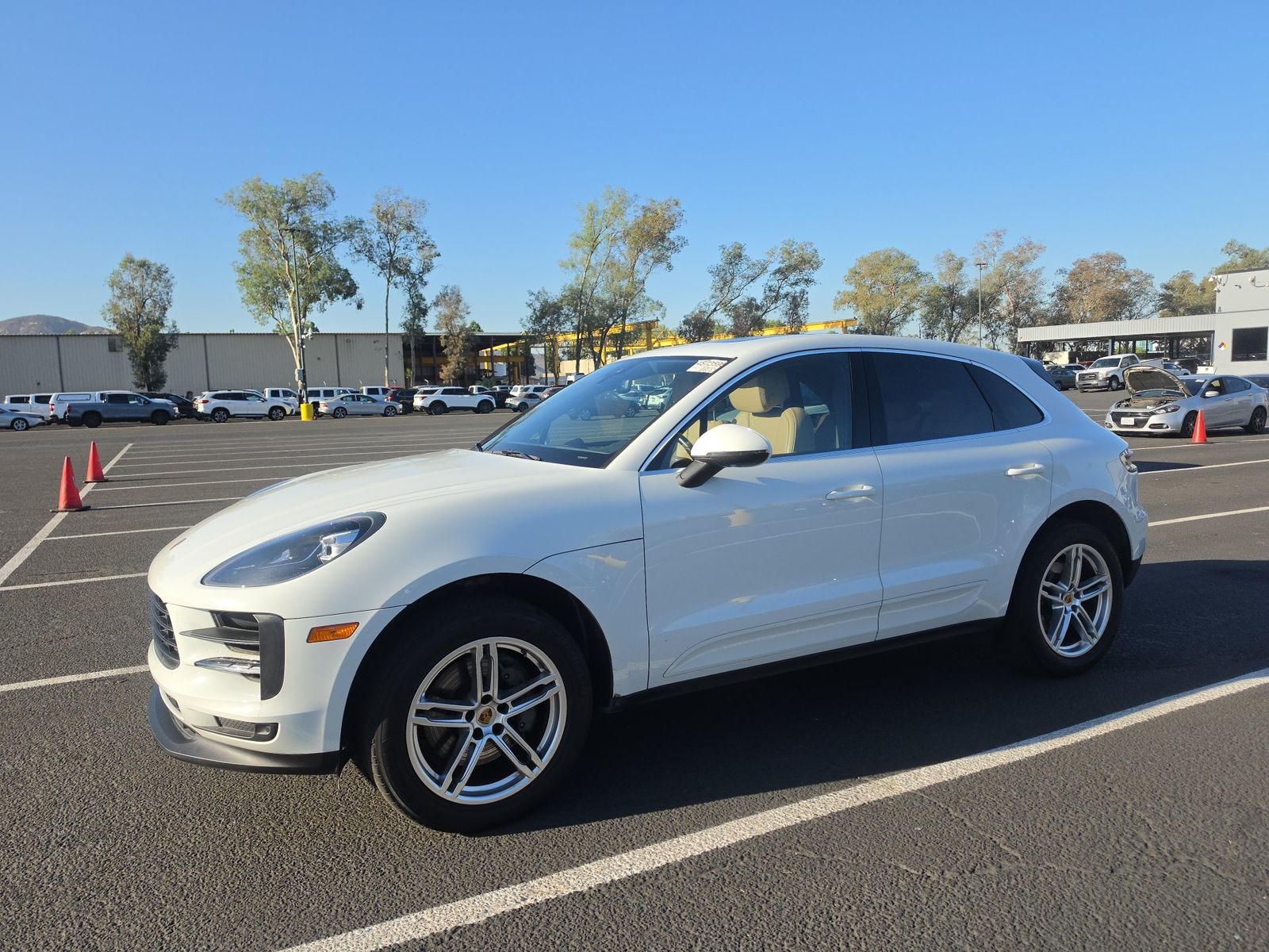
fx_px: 843
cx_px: 634
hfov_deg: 73.9
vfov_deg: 58.9
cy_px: 476
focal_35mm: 23
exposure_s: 1/4765
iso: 64
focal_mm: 6.5
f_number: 1.4
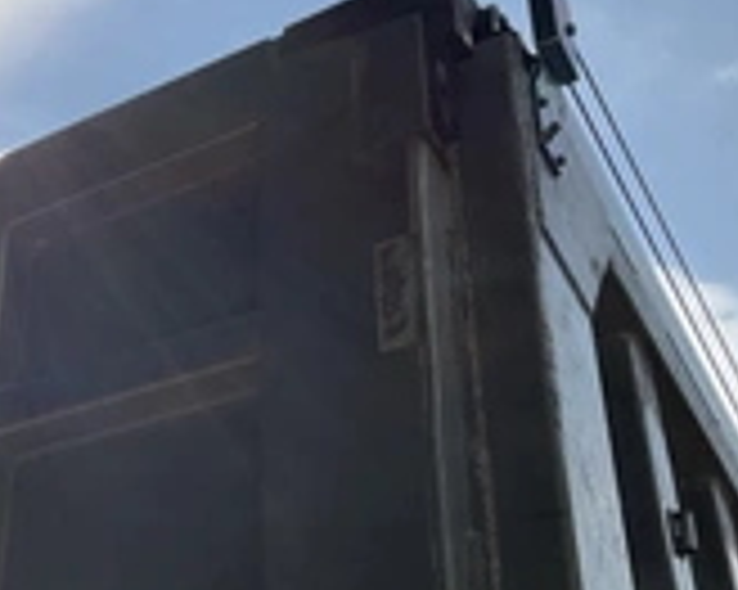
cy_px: 482
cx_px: -4
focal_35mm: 69
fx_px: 1506
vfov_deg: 21.8
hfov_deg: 26.1
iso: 25
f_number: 1.8
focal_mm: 3
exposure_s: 1/4785
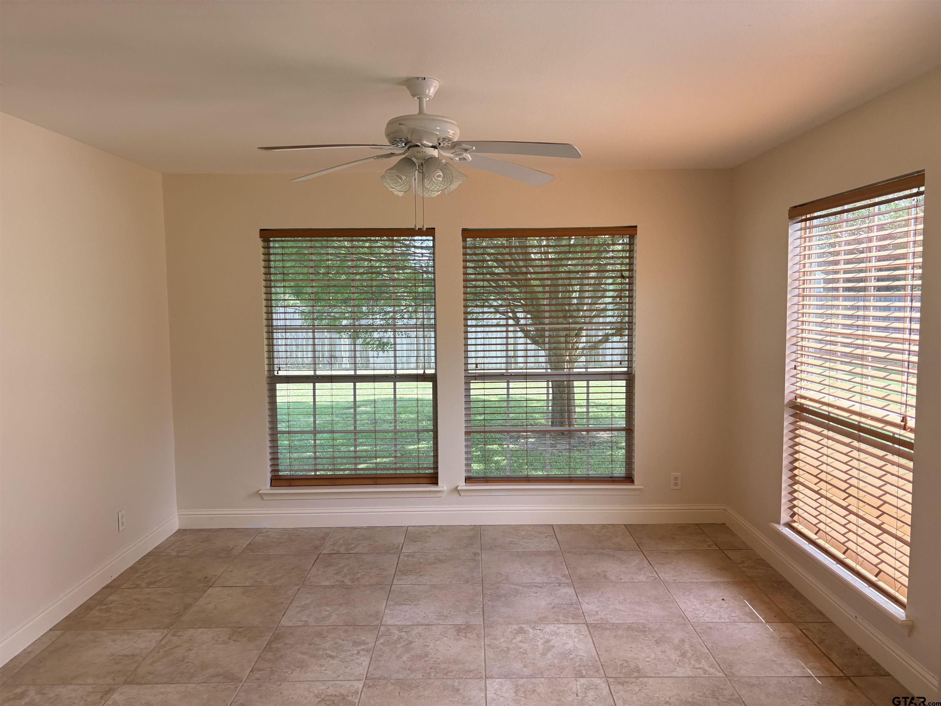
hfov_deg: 67.3
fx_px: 707
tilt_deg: -0.3
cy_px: 353
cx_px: 470
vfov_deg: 53.1
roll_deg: +0.5
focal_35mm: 26
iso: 64
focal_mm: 5.96
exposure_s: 1/266
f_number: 1.6
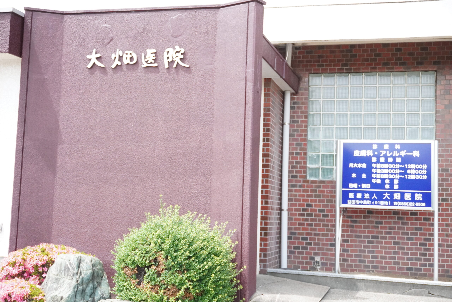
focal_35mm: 48
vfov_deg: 28.1
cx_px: 226
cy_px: 151
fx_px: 603
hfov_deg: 41.1
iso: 3200
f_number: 5
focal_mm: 32
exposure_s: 1/4000
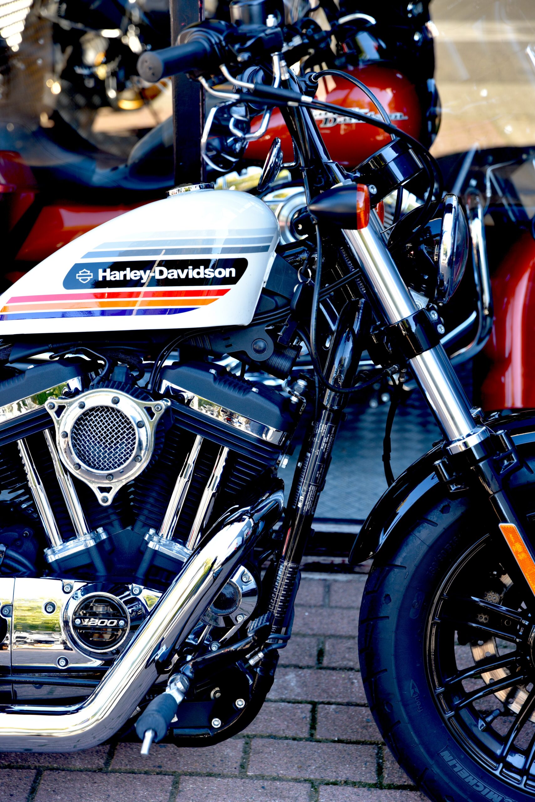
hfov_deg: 19.5
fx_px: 1559
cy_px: 401
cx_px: 268
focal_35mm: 70
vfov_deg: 28.8
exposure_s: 1/60
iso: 200
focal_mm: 70
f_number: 4
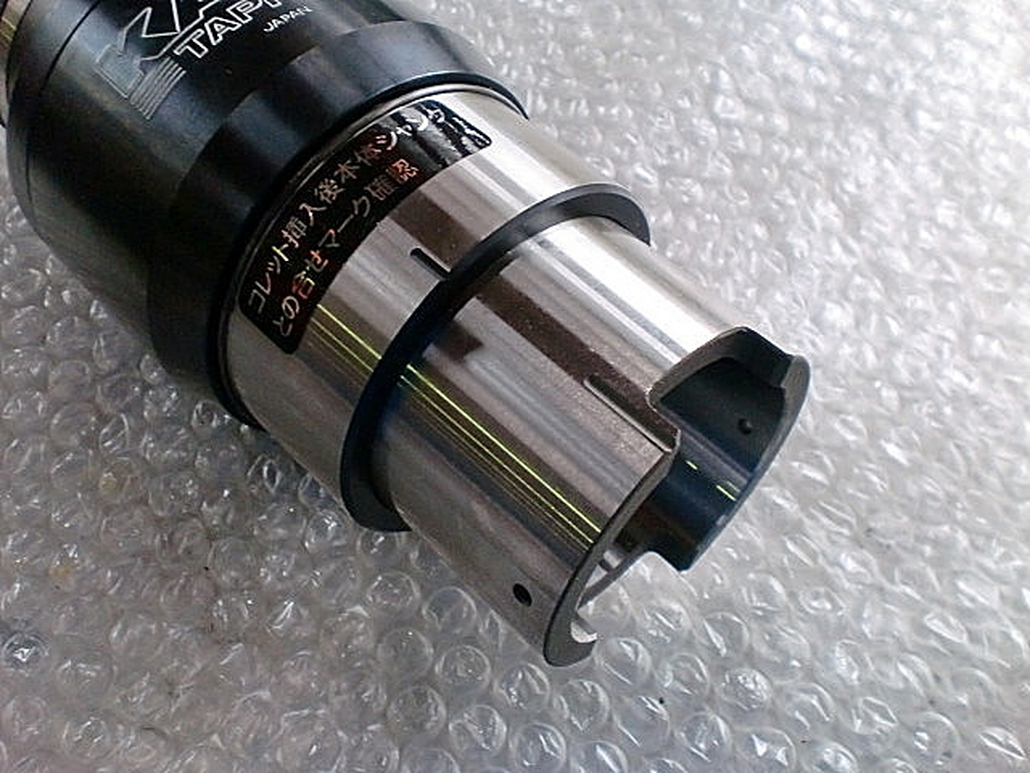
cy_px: 386
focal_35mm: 35
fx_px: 1041
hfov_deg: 52.6
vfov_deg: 40.7
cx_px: 515
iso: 400
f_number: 3.1
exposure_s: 1/60
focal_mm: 6.3
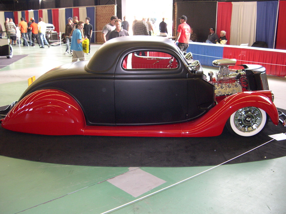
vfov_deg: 37.7
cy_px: 107
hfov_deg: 49.0
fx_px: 314
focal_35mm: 38
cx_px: 143
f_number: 2.8
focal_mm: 8
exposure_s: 1/60
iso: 285
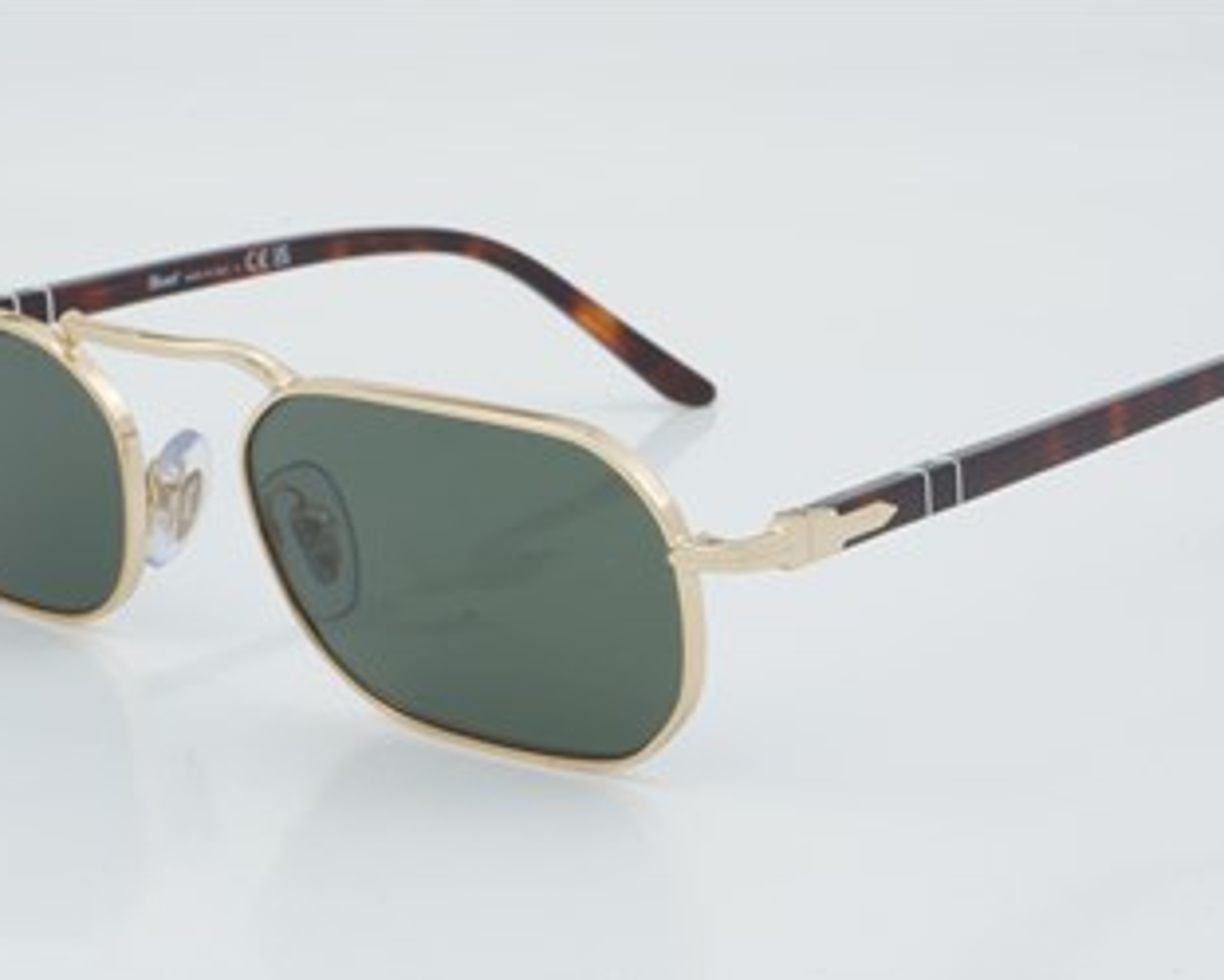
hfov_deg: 19.2
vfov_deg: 15.5
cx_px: 575
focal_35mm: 100
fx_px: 3609
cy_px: 516
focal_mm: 55
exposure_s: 1/3
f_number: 29
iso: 100
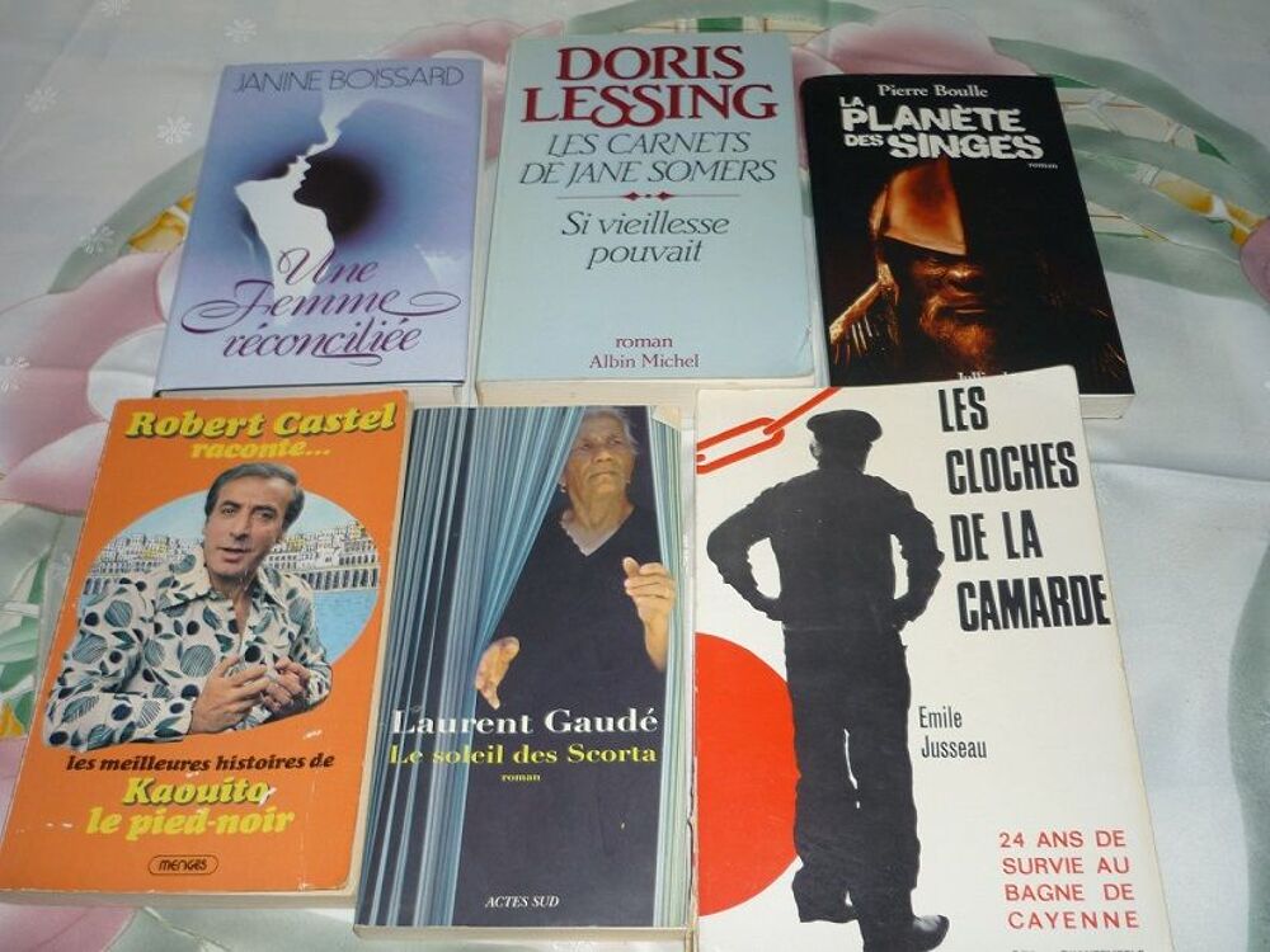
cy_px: 476
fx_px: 1211
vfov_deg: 42.9
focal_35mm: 33
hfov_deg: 55.4
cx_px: 635
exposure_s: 1/30
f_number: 2.8
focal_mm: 5.5
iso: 100
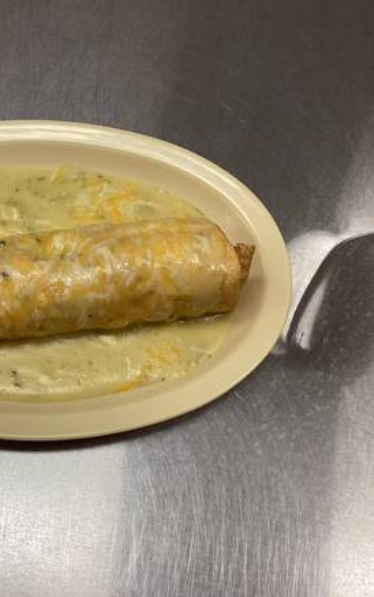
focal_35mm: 44
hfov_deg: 28.3
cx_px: 48
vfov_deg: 45.3
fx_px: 717
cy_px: 298
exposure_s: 1/120
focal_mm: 3.3
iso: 64
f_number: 2.4
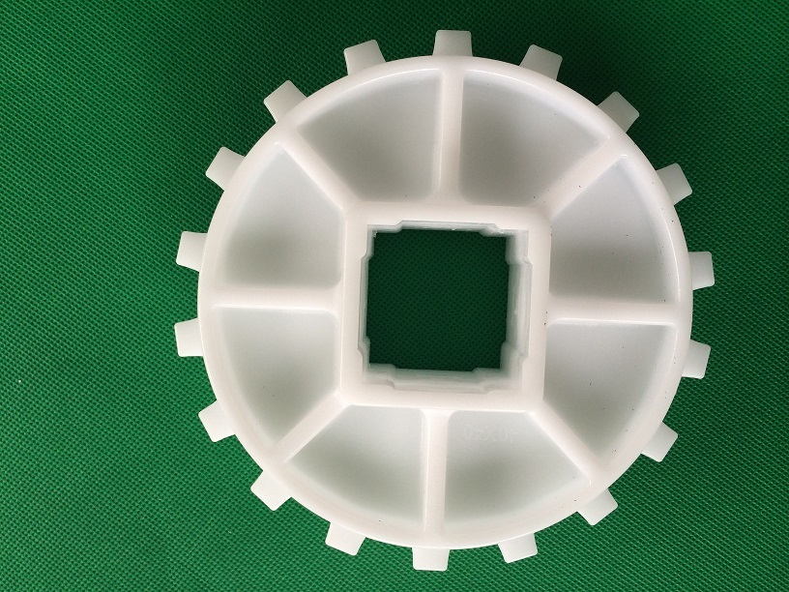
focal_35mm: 30
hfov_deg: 60.0
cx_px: 394
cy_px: 296
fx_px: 684
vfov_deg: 46.8
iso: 64
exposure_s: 1/100
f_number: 2.2
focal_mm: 4.12
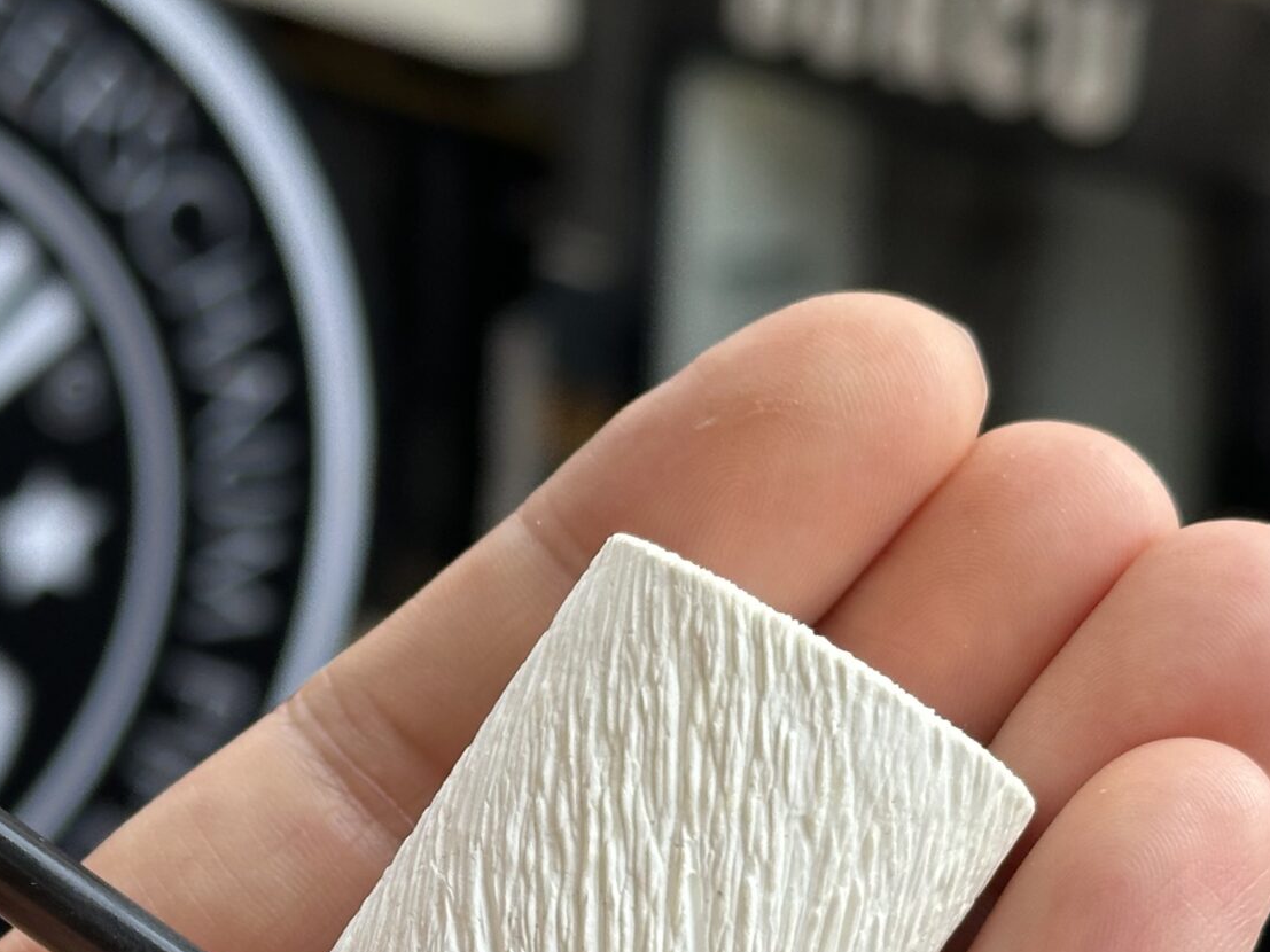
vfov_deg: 13.3
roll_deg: -0.2
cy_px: 786
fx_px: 4072
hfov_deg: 17.4
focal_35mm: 111
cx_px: 102
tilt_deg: -20.5
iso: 64
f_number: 1.78
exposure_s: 1/756
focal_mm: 6.86
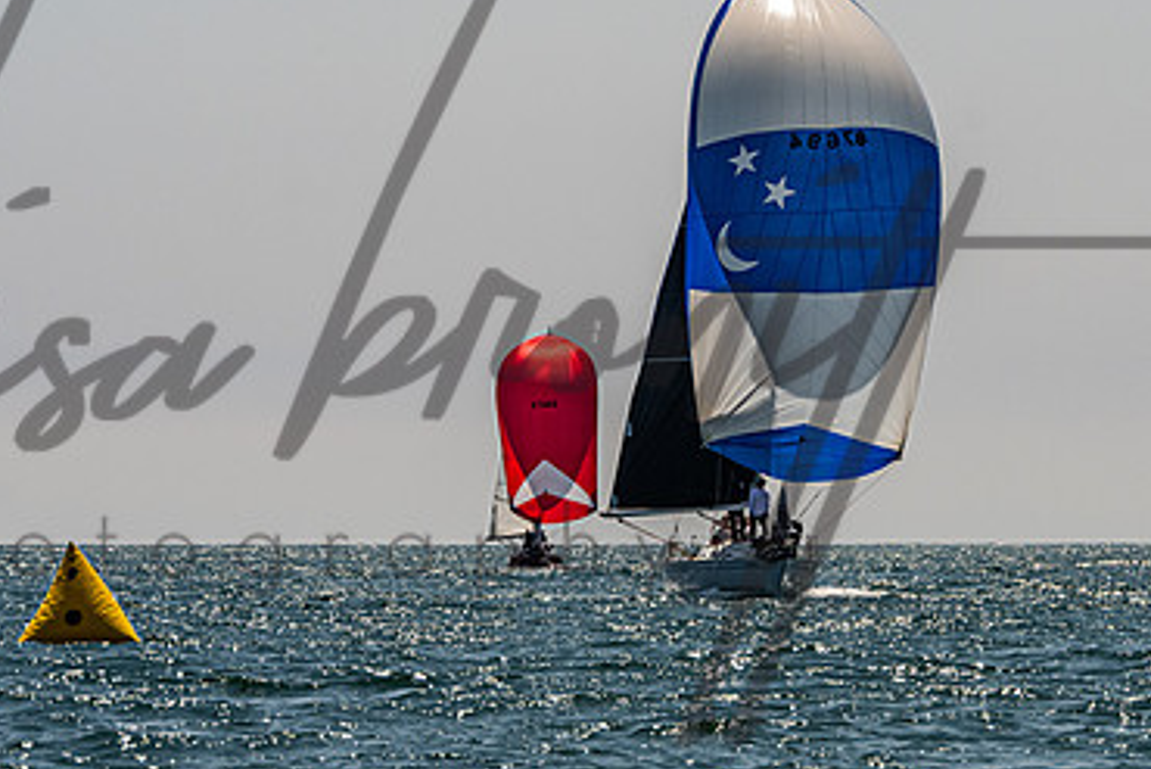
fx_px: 9563
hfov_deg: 6.9
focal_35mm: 299
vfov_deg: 4.6
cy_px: 166
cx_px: 862
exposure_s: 1/4000
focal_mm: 140
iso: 500
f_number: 8
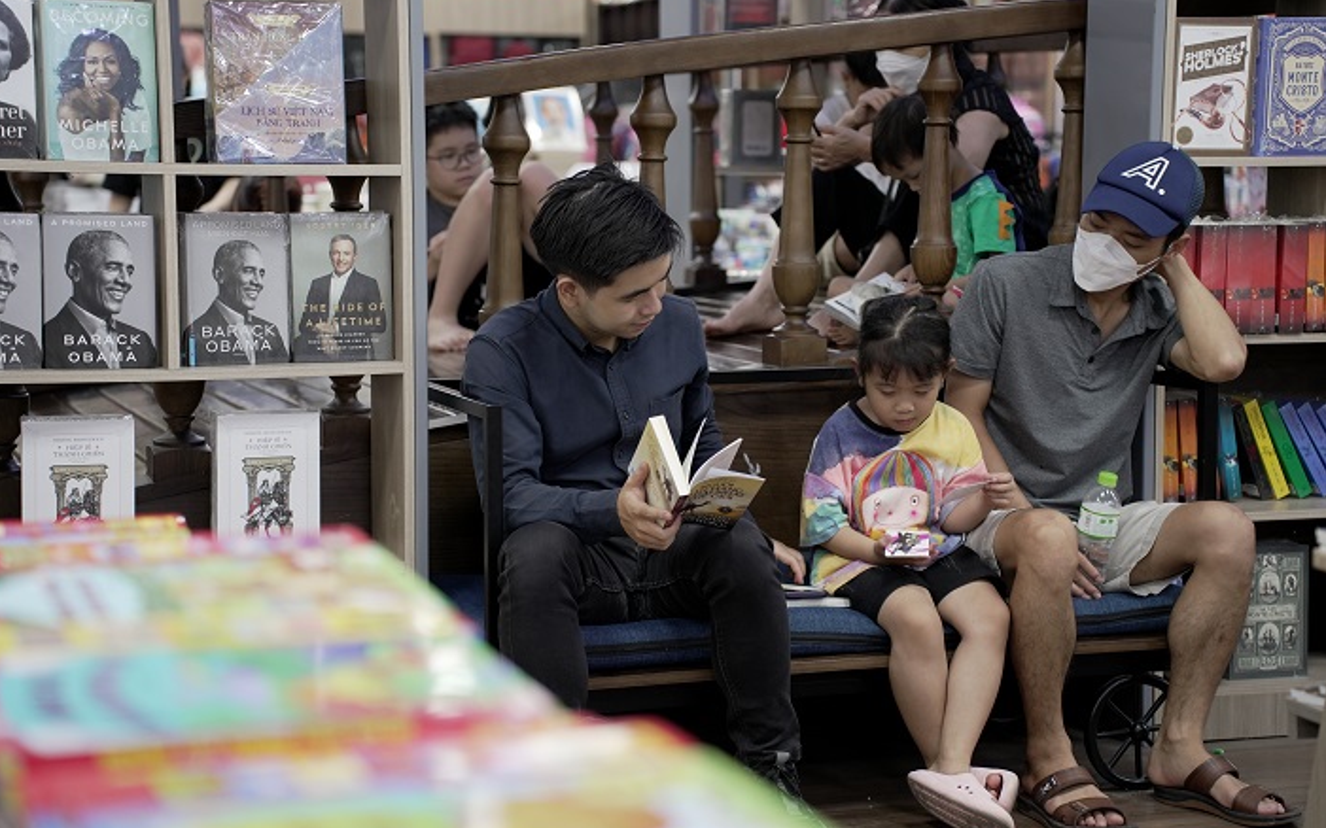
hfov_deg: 29.0
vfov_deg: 18.3
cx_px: 658
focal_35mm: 71
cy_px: 399
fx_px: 2566
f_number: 2.8
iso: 800
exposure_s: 1/100
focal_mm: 69
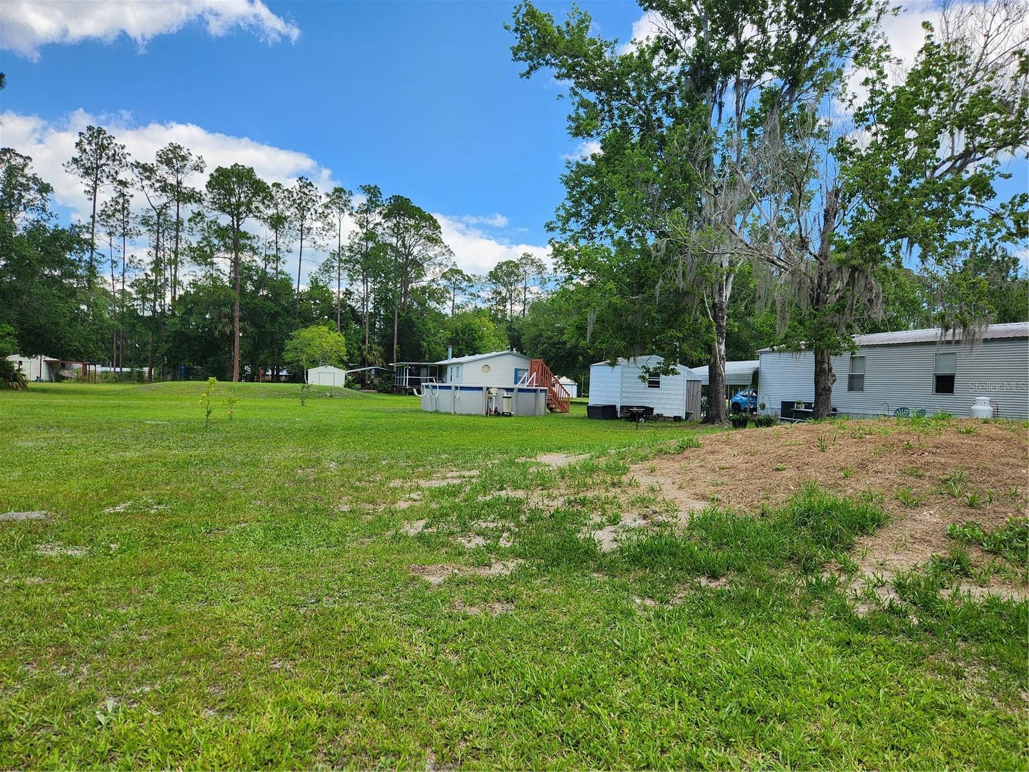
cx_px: 514
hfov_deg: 73.9
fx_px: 684
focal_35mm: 23
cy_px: 386
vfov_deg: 58.9
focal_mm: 5.4
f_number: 1.8
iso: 20
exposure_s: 1/992
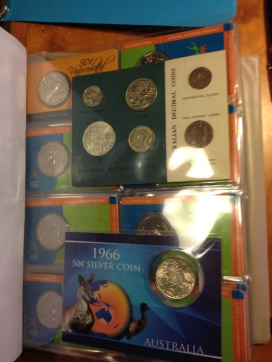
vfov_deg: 52.6
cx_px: 136
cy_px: 181
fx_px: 367
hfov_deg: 40.7
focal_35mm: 35
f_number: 2.4
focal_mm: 4.28
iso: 64
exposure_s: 1/20
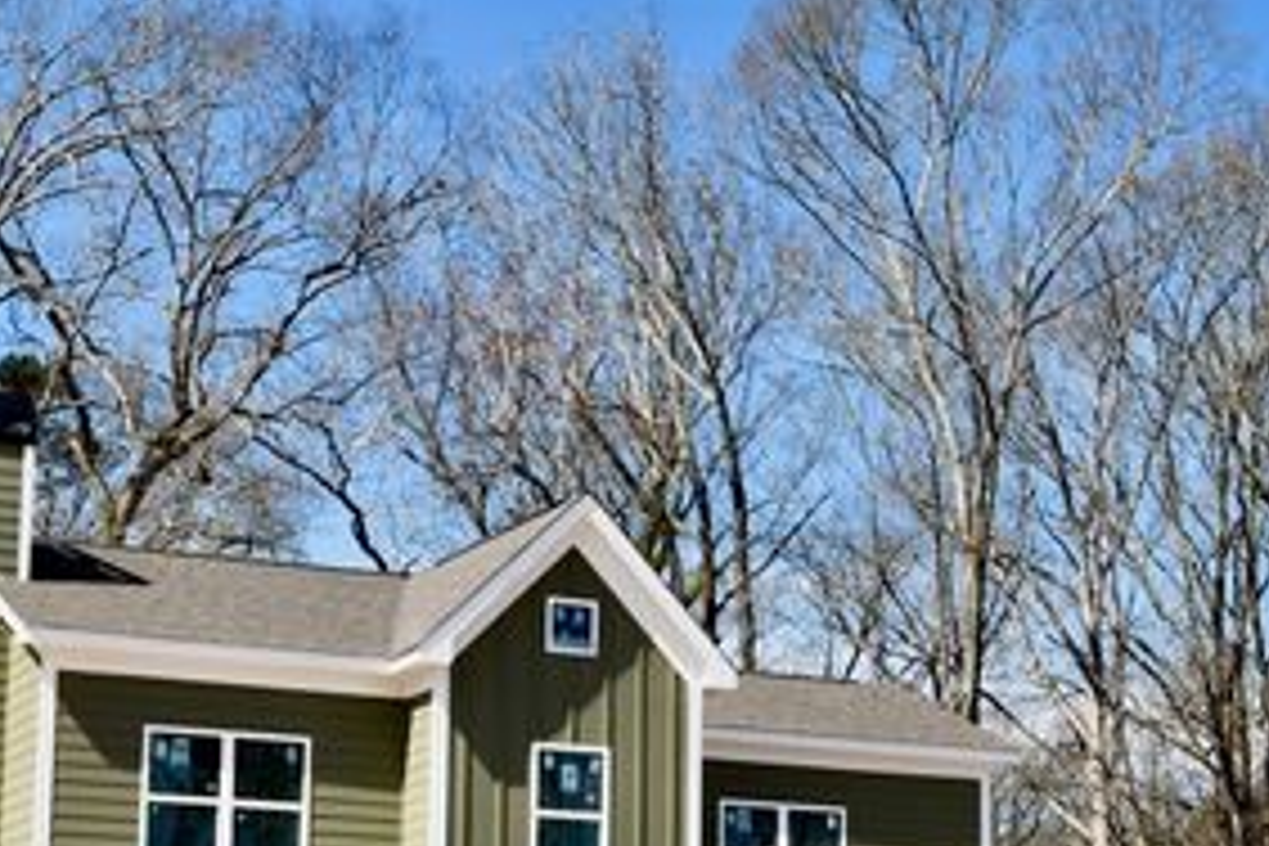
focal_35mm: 55
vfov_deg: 24.1
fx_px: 1939
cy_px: 709
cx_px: 531
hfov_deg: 36.2
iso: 100
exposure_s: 1/250
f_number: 9
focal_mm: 21
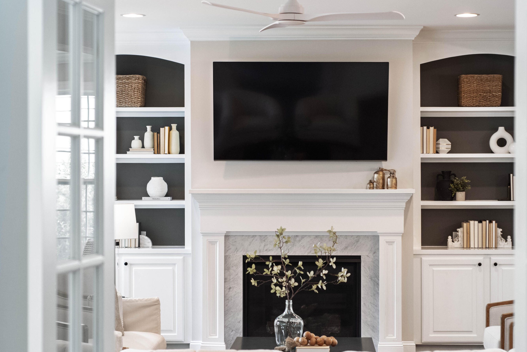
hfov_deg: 24.2
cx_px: 287
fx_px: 1230
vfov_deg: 16.3
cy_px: 189
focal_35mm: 84
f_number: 3.5
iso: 1250
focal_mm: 50
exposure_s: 1/125
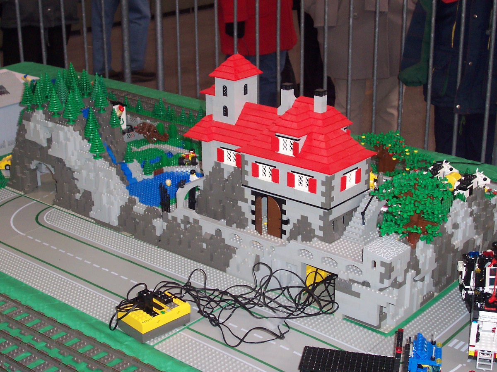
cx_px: 248
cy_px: 186
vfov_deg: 25.7
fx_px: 818
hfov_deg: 33.8
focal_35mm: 57
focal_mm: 8.6
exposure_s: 1/60
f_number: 3.4
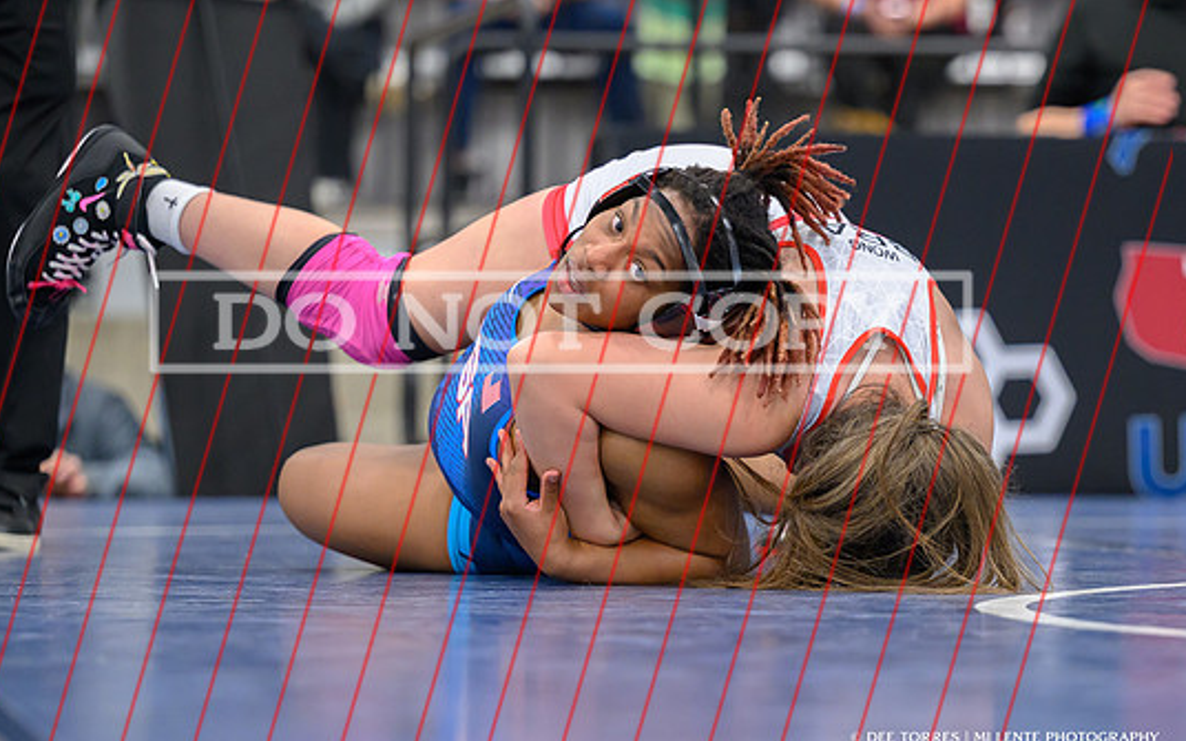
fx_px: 6788
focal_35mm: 210
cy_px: 449
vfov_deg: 6.2
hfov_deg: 10.0
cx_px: 739
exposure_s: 1/800
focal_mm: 135
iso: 2500
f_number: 2.8
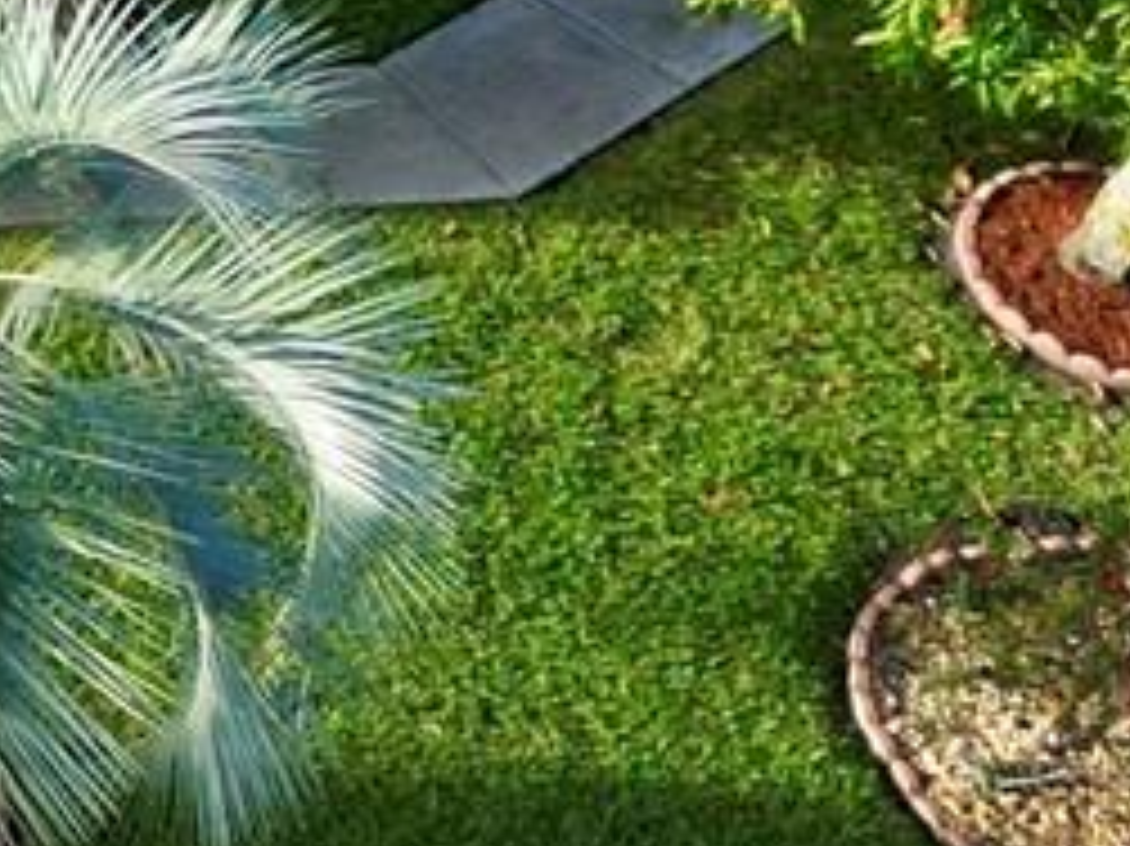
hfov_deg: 10.3
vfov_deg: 9.5
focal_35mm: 153
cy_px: -238
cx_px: -1963
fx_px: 4992
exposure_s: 1/640
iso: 110
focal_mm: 6.72
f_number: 1.7
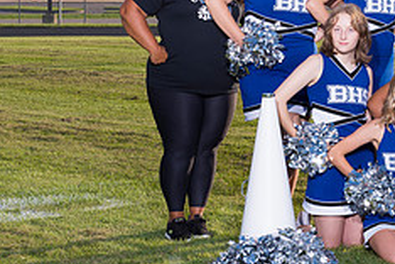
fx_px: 1602
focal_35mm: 146
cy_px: 63
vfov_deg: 9.4
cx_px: 394
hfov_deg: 13.9
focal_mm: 48
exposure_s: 1/250
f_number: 6.3
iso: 64
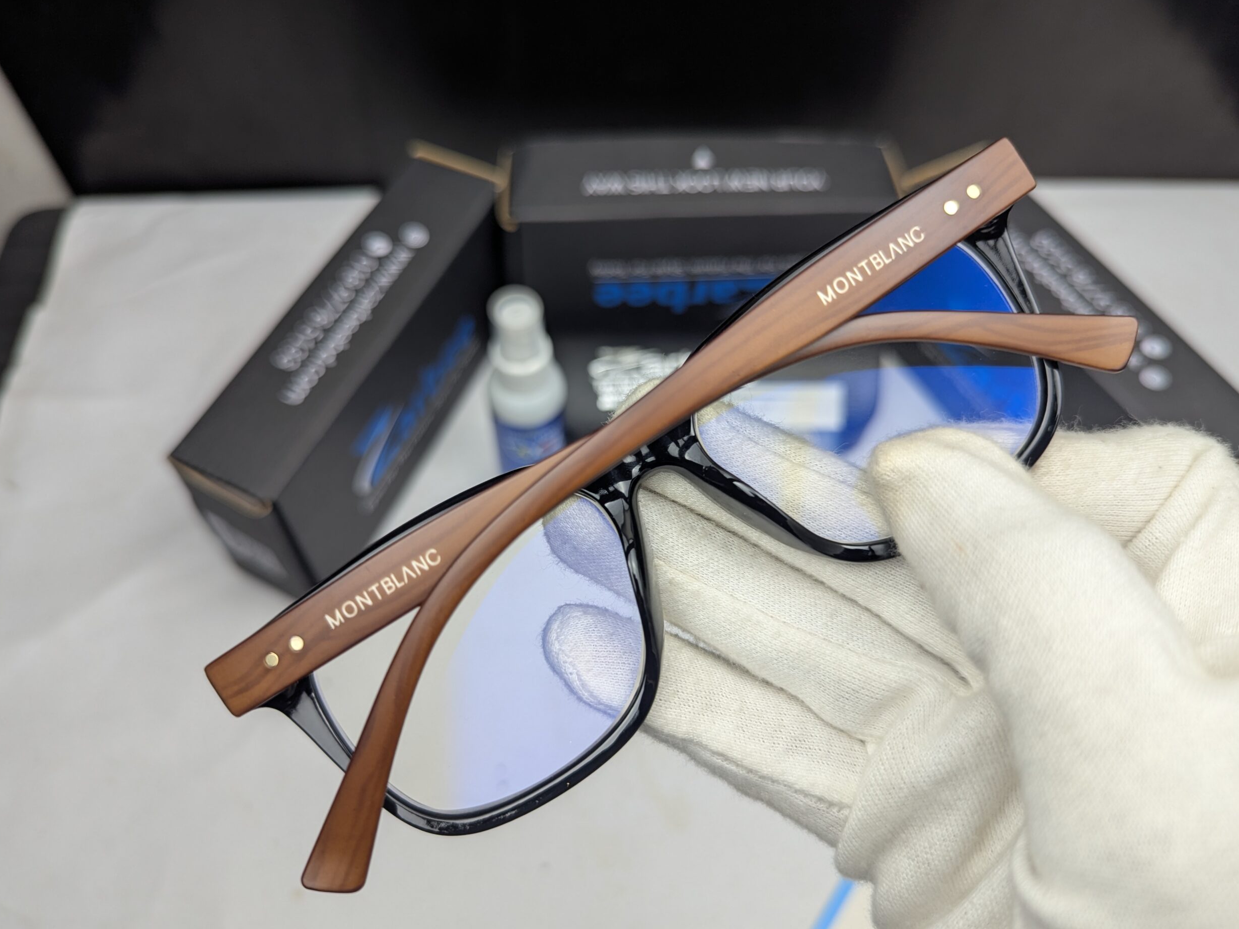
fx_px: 895
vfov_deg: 54.9
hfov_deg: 69.4
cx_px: 613
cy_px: 480
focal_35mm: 25
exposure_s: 1/84.7
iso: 53
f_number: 1.85
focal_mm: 6.81
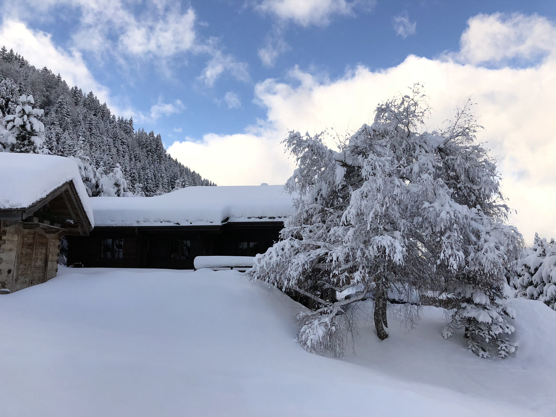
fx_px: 450
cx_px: 278
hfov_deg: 63.4
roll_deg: -0.3
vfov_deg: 49.7
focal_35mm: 28
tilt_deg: +8.1
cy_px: 208
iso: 20
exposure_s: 1/3003
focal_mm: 4
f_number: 1.8
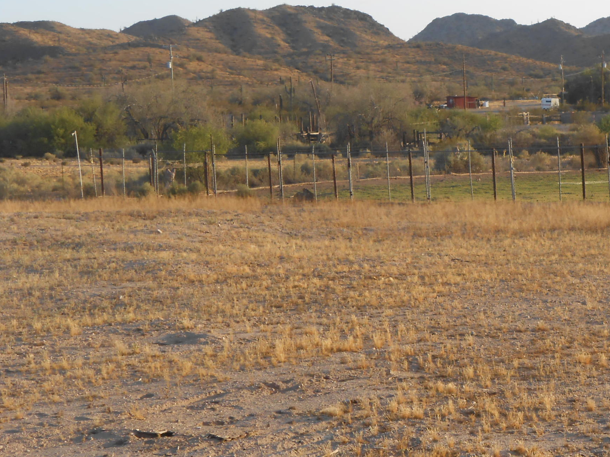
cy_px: 228
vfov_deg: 15.2
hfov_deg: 19.9
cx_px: 522
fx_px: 1709
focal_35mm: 97
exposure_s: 1/160
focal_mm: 10
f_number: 5.2
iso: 80
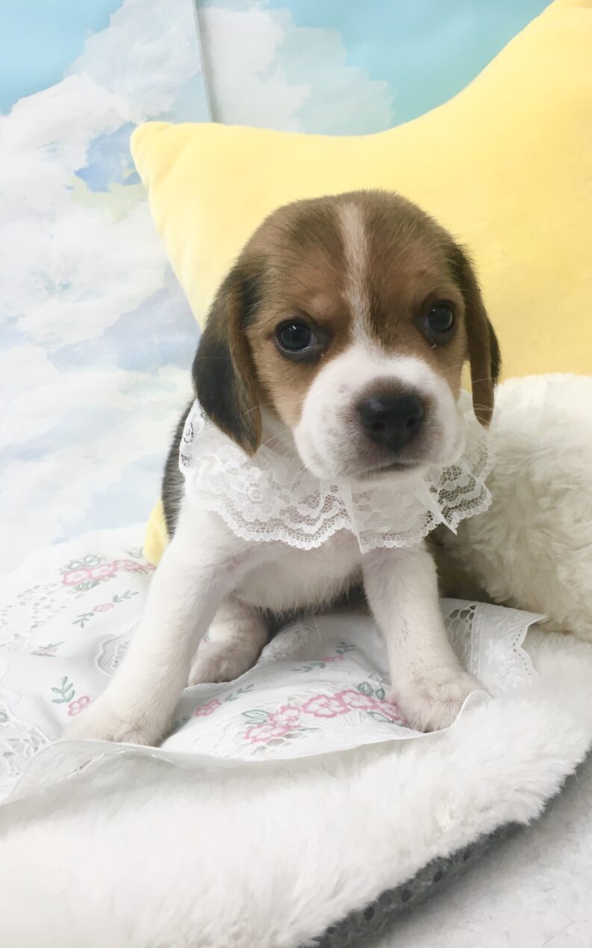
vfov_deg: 61.2
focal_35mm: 31
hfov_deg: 40.5
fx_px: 800
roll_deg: +6.5
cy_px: 471
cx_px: 346
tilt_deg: -12.4
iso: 25
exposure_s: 1/40
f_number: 2.2
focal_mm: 4.15
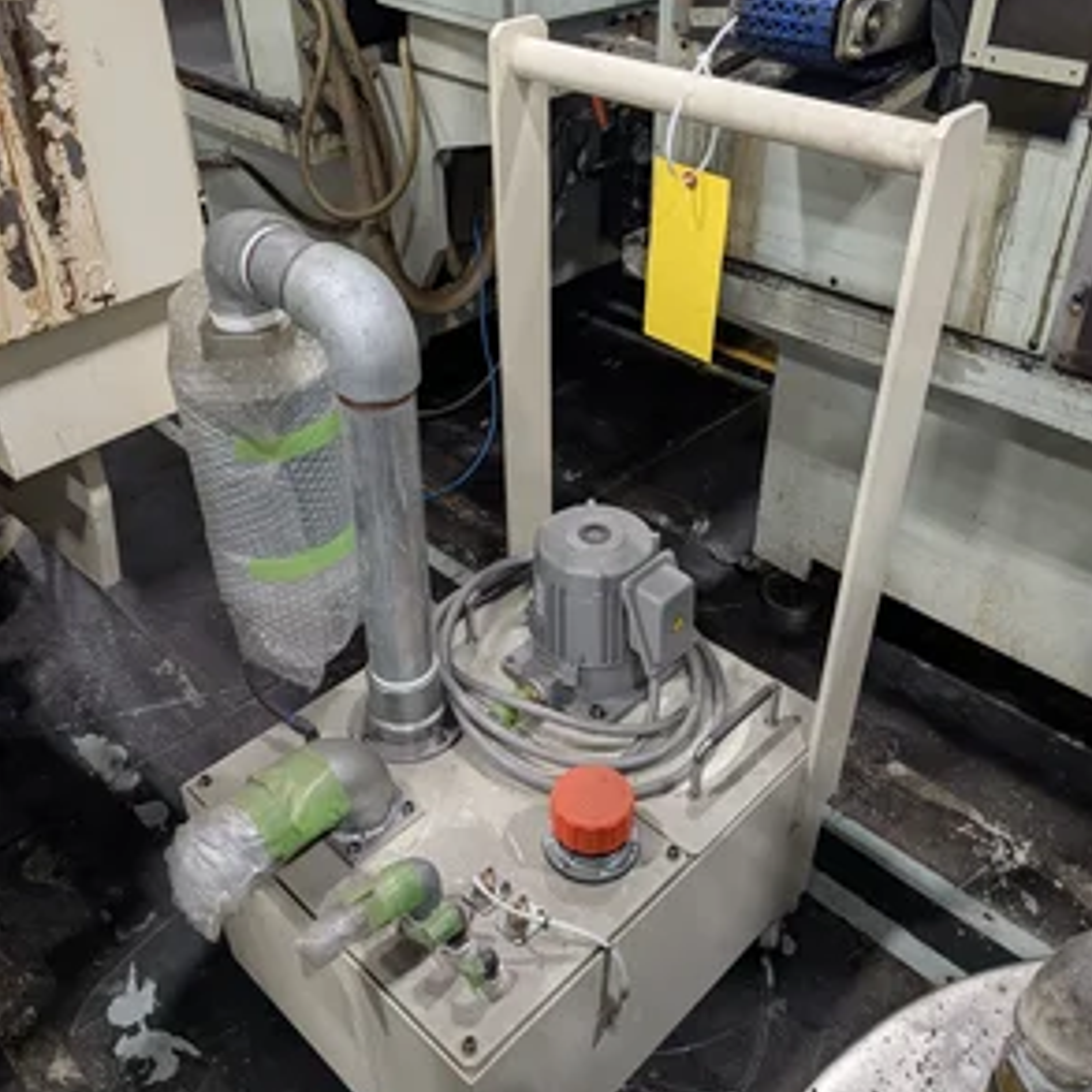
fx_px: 1035
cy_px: 544
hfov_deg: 55.6
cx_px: 557
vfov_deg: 55.6
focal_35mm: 29
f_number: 1.68
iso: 1144
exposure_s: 1/178
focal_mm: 6.9
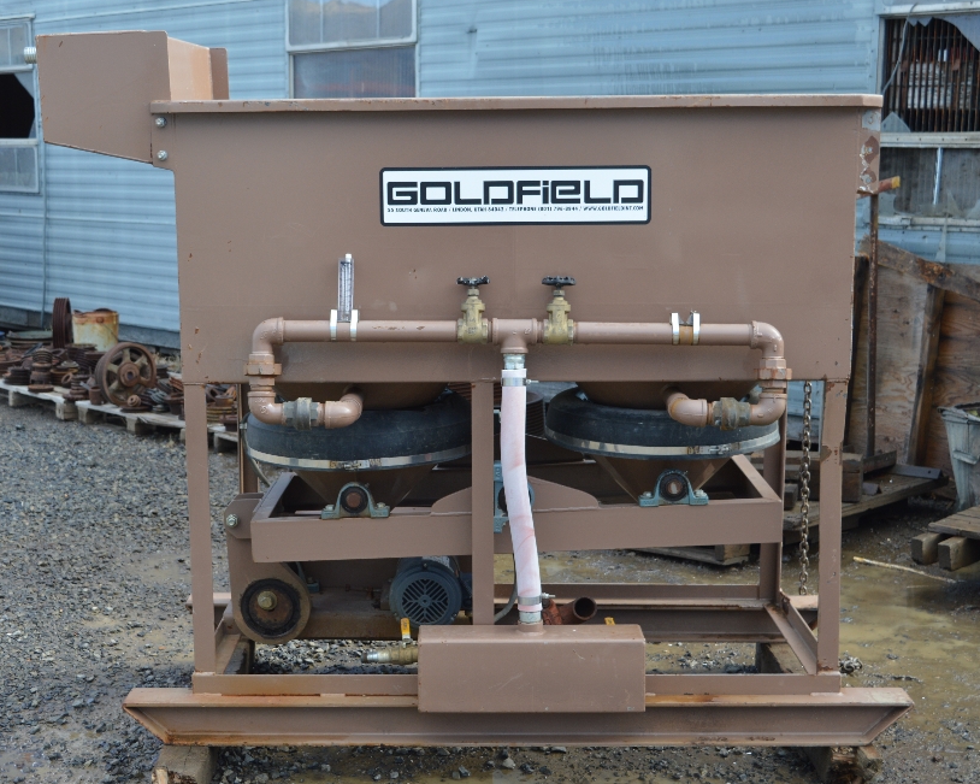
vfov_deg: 28.3
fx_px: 1554
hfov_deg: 35.0
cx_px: 436
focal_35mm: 54
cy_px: 397
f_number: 5.6
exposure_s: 1/125
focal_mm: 31
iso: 160
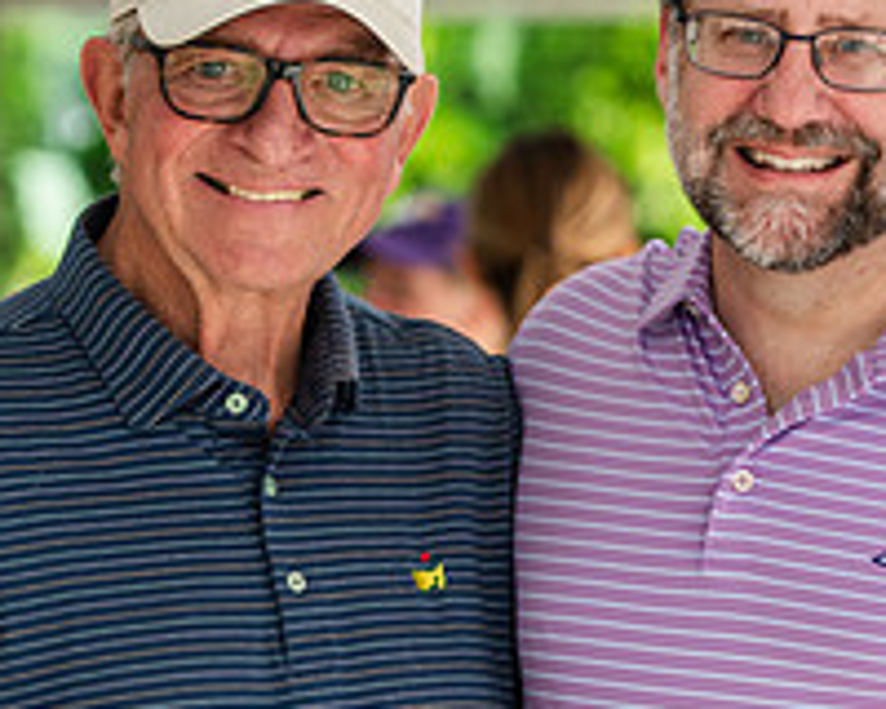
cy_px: 352
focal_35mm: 259
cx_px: 780
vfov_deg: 6.0
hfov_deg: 7.4
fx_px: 6792
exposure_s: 1/250
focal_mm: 95
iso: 160
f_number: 3.5
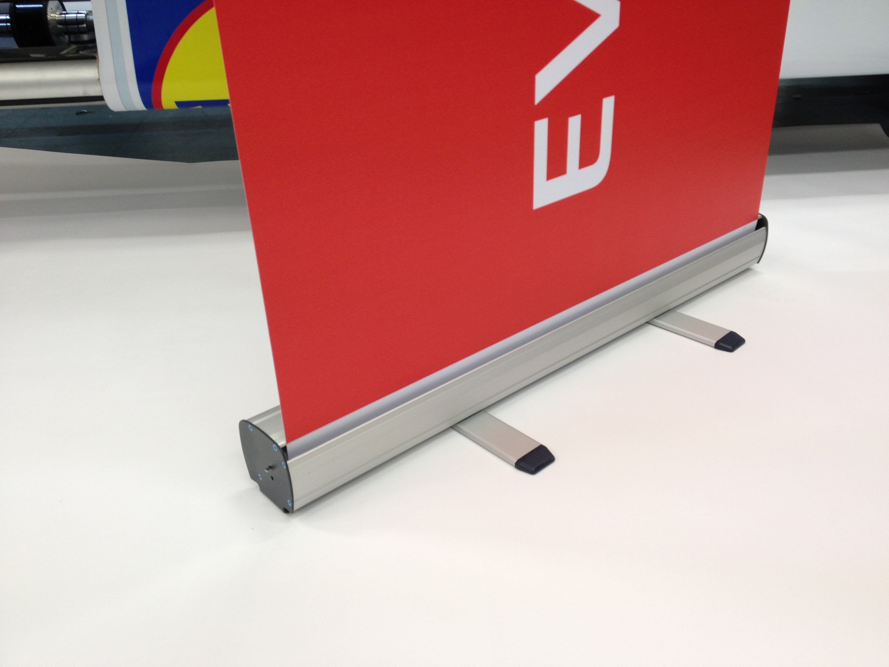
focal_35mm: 35
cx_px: 444
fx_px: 899
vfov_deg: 40.7
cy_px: 334
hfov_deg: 52.6
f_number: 2.4
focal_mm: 4.28
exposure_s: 1/24
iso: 64
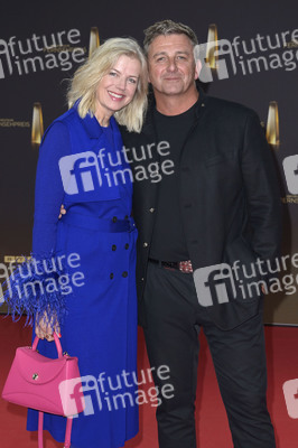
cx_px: 149
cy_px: 224
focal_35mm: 78
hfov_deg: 17.5
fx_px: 970
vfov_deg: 26.0
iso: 800
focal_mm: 78
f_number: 6.3
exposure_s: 1/250
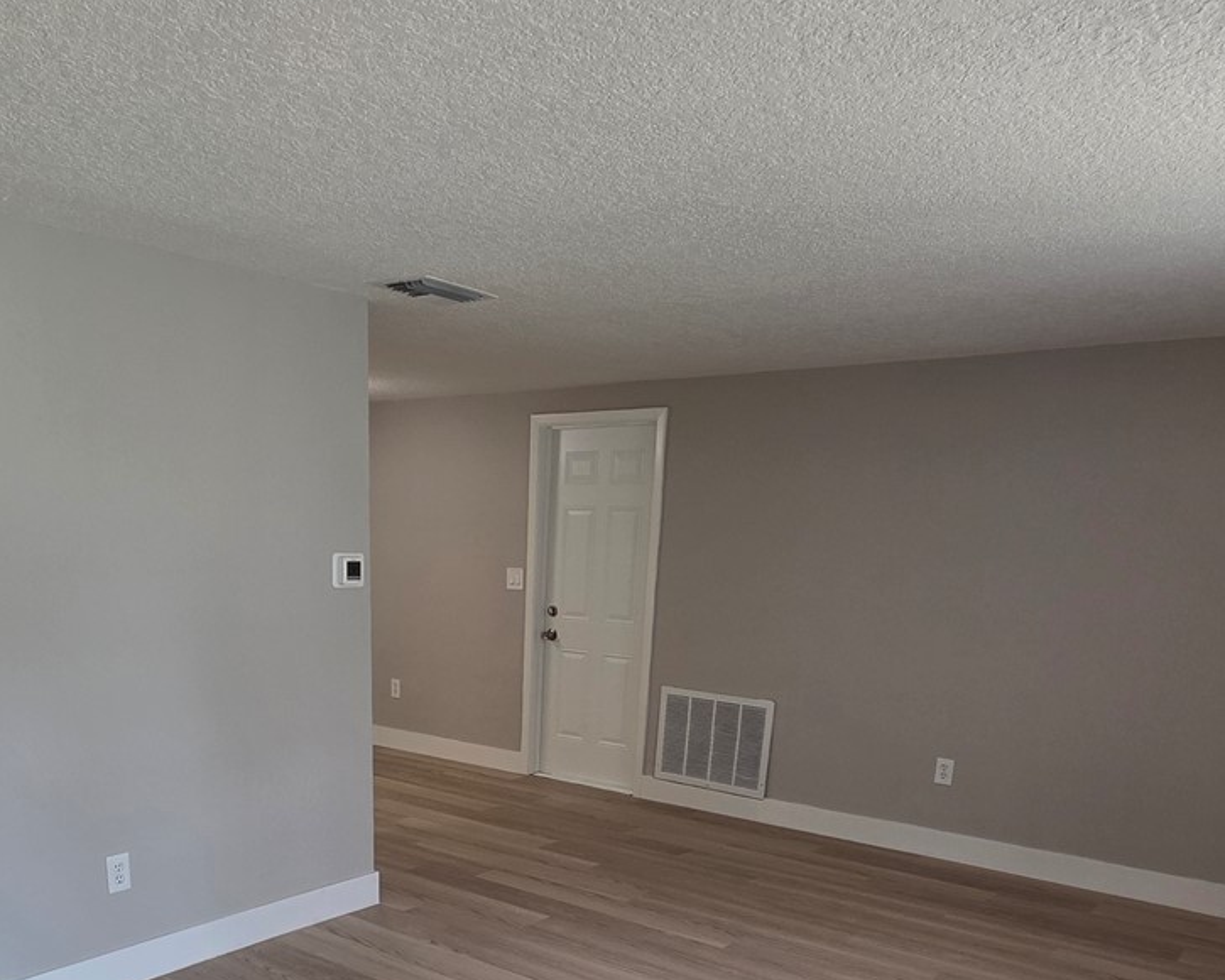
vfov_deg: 47.5
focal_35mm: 28
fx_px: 1015
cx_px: 485
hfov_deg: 61.6
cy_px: 840
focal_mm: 2.2
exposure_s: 1/120
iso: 125
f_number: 1.9
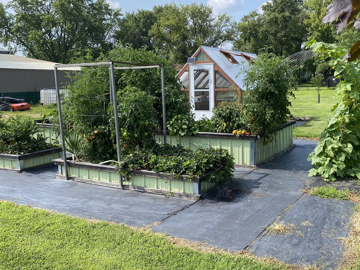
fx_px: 364
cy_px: 134
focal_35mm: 35
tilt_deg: -7.9
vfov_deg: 40.7
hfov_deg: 52.3
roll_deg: +1.2
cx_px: 212
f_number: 1.8
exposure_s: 1/1429
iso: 32
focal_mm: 4.25
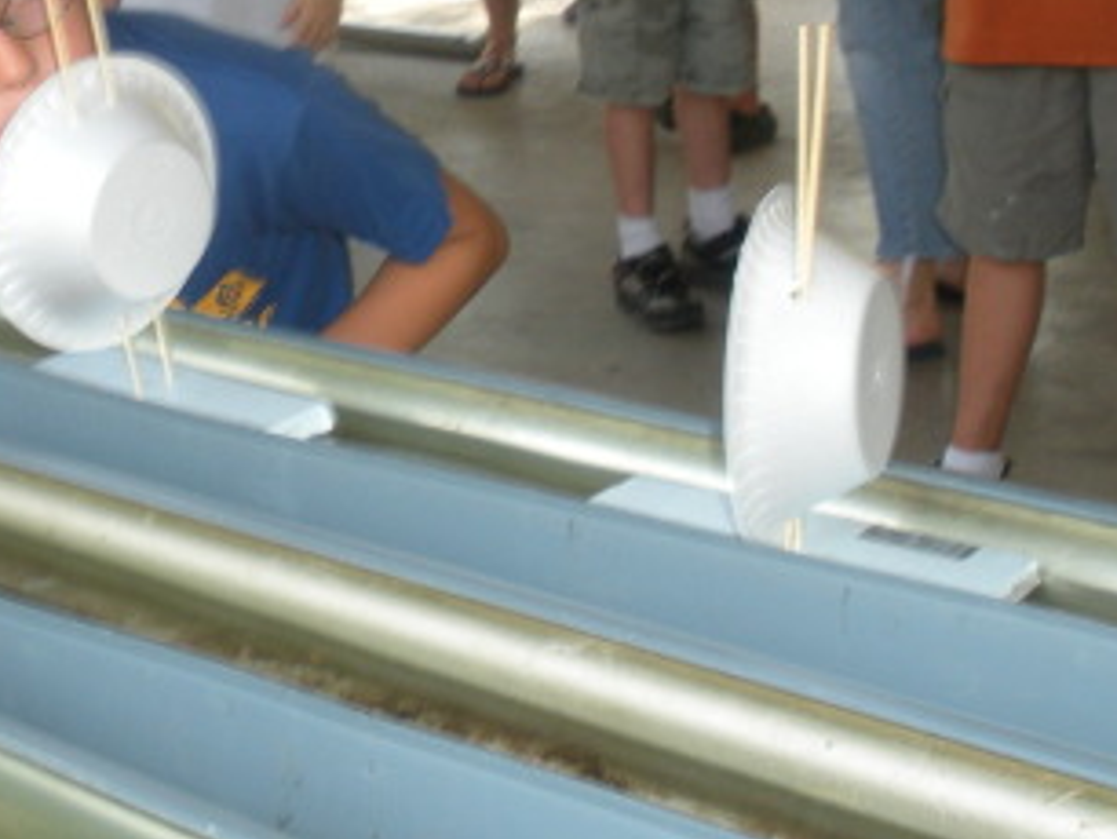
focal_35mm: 94
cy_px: 66
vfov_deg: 15.5
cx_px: 427
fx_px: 3036
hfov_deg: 20.8
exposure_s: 1/126
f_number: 3.5
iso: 88
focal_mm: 6.3
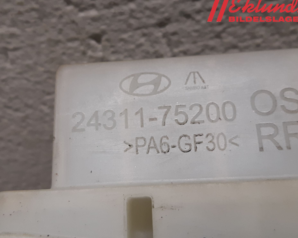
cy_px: 118
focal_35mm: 28
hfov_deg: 62.2
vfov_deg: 51.5
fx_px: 247
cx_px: 141
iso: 100
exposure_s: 1/50
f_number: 1.7
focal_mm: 3.93
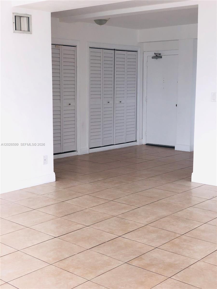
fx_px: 435
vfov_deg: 36.8
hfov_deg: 28.0
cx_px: 108
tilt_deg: -7.6
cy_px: 144
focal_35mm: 52
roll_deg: -0.7
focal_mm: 6
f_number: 2.4
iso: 16
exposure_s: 1/355
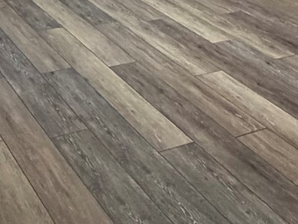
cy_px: -60
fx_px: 620
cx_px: 143
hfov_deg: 27.0
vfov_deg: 19.1
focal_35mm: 72
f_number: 2.2
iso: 500
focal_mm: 2.22
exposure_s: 1/60
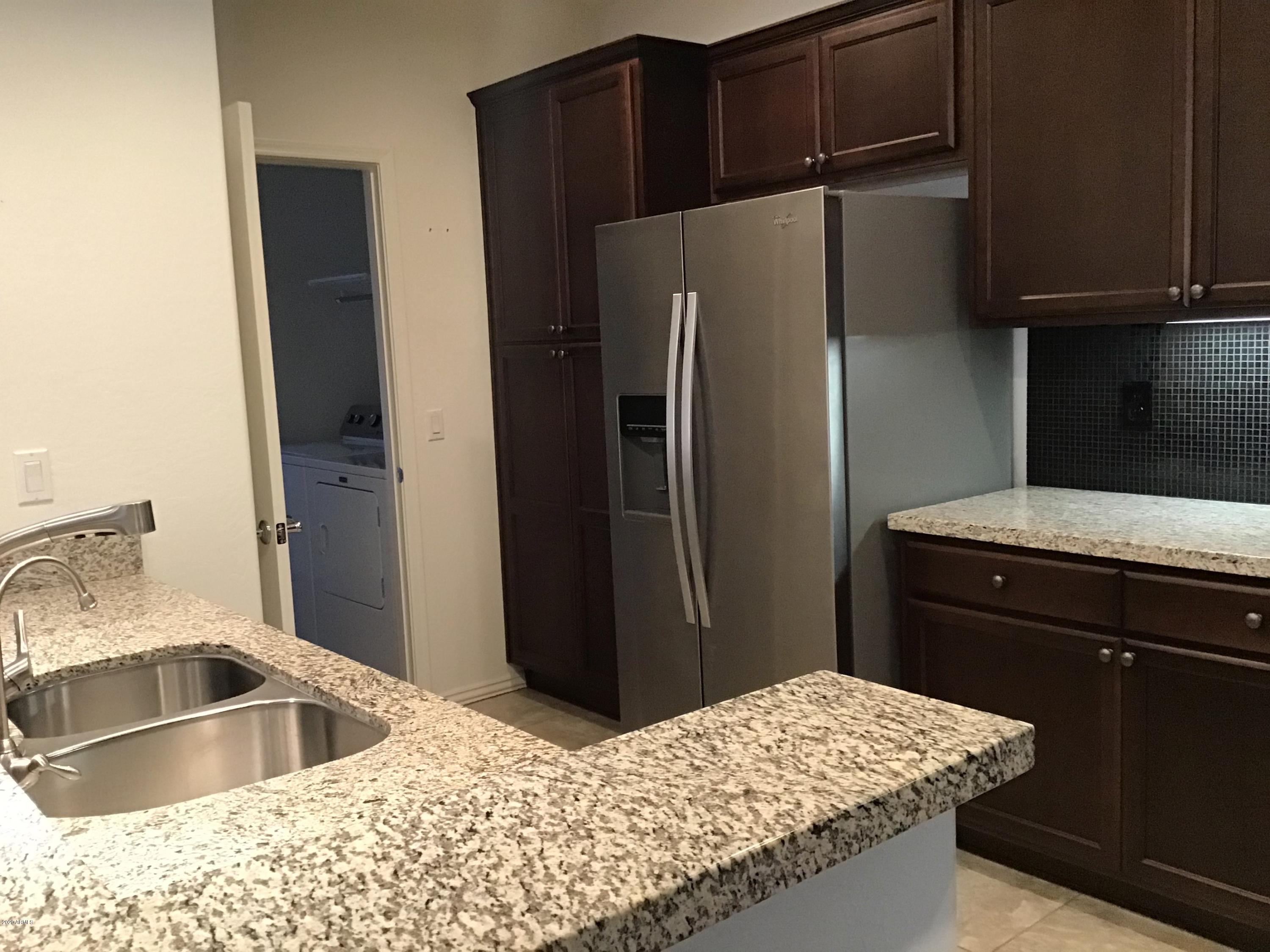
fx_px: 1137
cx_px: 635
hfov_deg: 58.4
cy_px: 476
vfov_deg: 45.4
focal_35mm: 31
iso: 160
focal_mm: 3.3
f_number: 2.4
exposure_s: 1/30
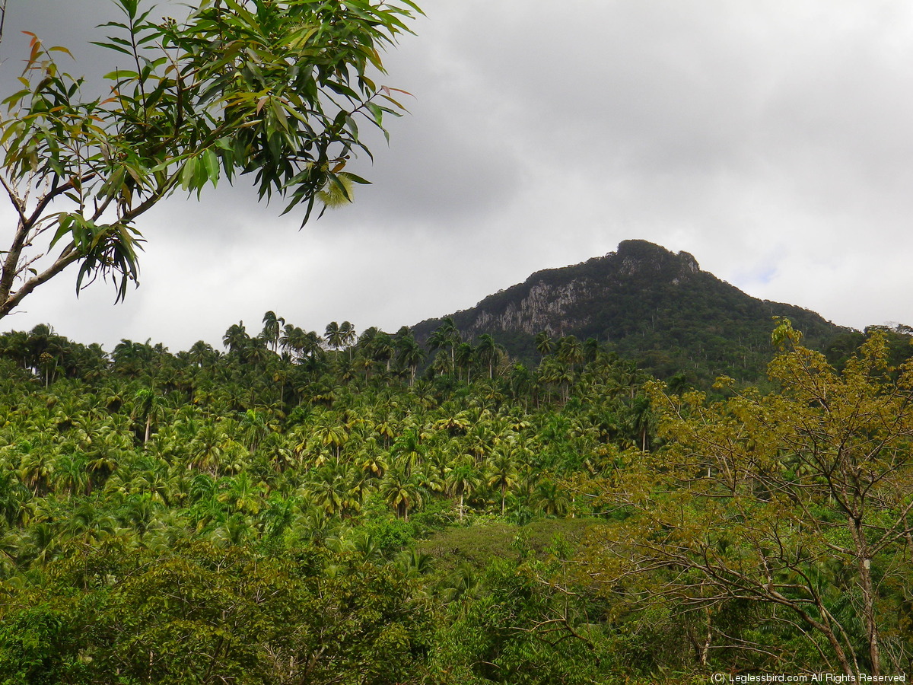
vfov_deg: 29.7
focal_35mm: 49
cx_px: 456
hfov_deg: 38.9
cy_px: 342
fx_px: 1292
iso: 80
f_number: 4.2
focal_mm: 8.7
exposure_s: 1/400
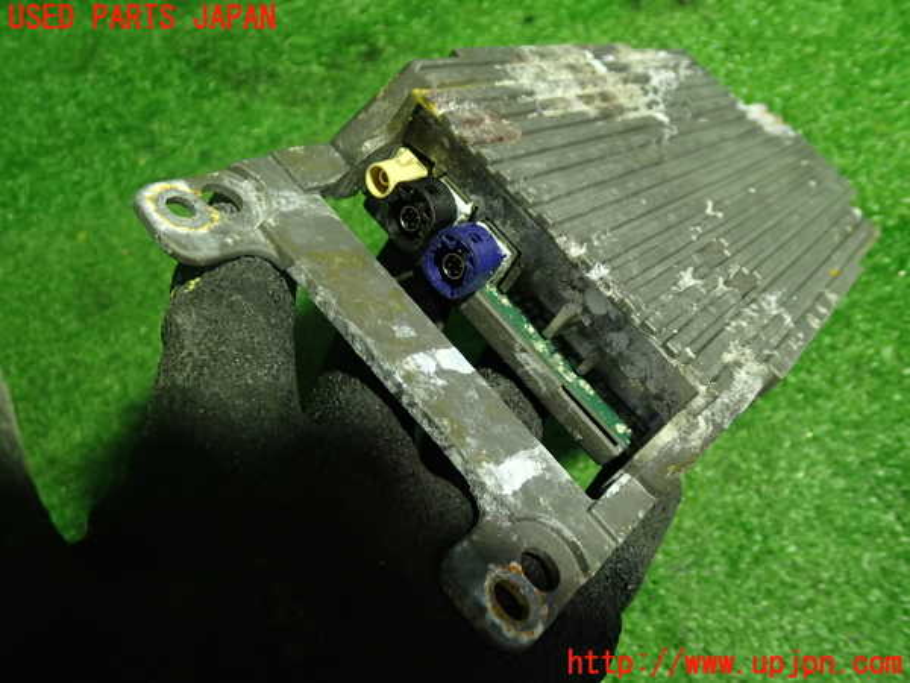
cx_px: 455
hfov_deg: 60.0
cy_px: 342
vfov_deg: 46.8
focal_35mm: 30
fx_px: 789
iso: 320
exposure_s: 1/30
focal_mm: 5.4
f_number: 2.3
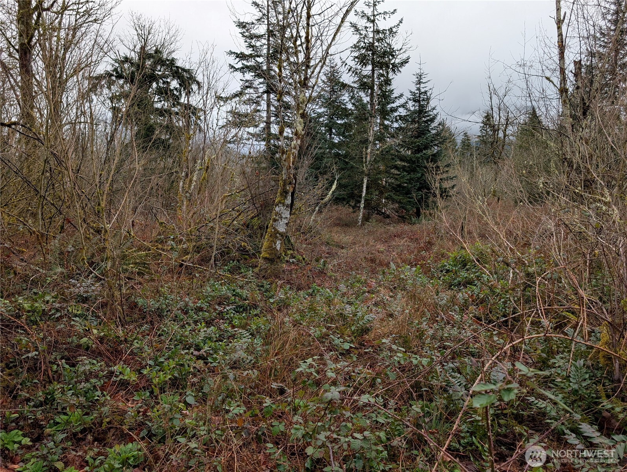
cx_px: 314
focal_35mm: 24
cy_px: 236
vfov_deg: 56.9
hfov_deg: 71.5
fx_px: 435
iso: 23
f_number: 1.68
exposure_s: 1/395
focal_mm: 6.9
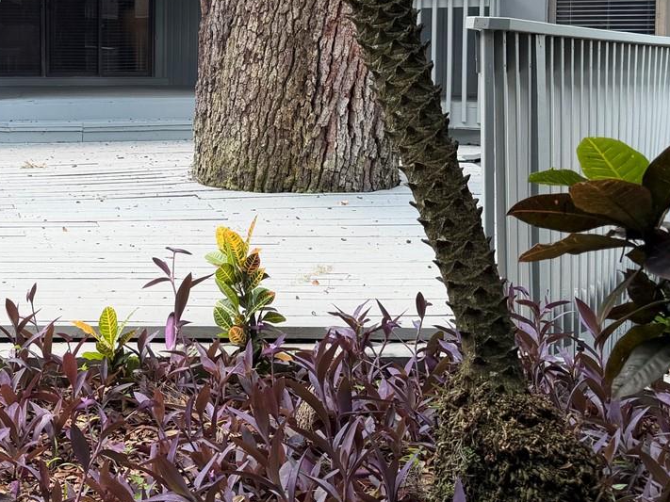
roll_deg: +0.1
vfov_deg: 26.4
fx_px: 1045
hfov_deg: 33.6
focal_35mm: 54
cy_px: 85
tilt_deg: -2.3
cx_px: 62
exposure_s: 1/356
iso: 80
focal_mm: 6.76
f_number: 1.78
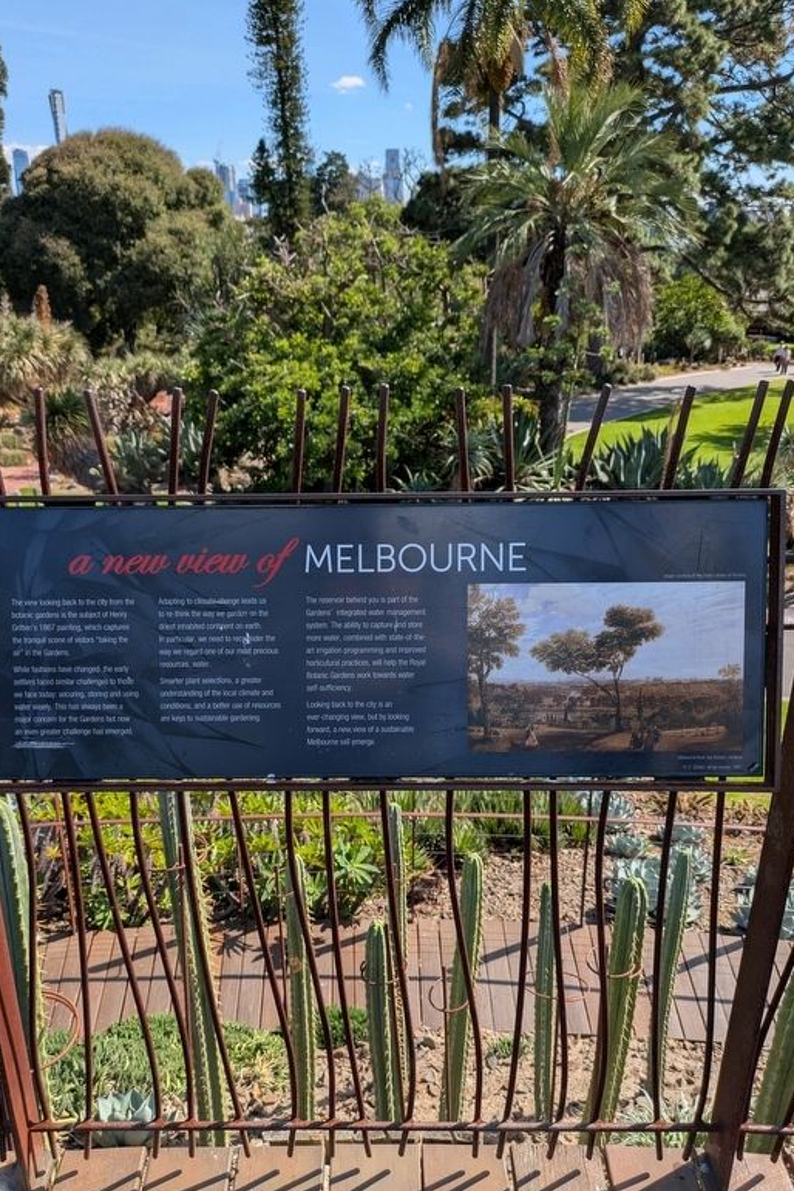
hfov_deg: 47.9
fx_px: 893
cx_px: 367
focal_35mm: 27
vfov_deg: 67.4
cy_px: 601
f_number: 1.89
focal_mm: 5.43
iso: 52
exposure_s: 1/1546
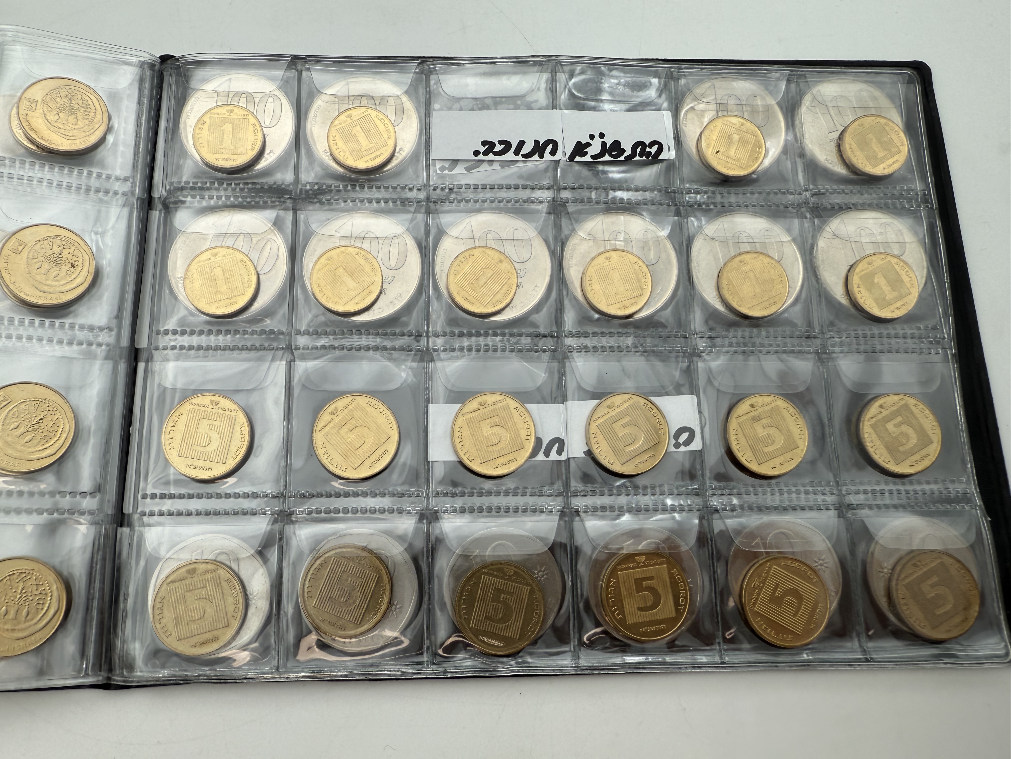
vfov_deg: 56.8
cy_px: 380
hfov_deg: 71.6
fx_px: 701
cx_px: 506
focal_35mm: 24
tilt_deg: -78.0
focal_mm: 2.22
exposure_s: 1/270
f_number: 2.2
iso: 40
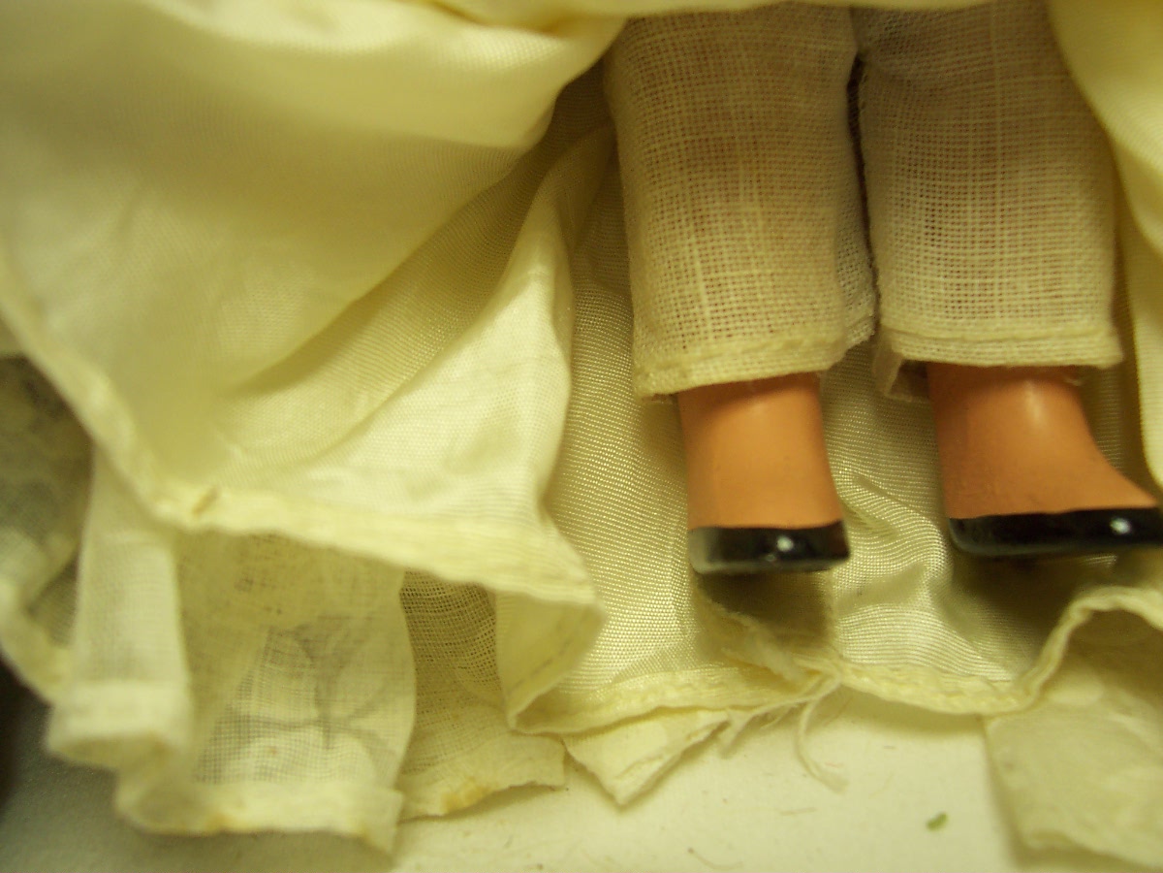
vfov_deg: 38.7
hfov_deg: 50.1
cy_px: 436
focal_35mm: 37
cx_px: 582
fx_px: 1243
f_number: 2.8
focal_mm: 5.6
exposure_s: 1/90
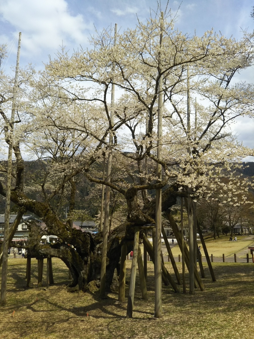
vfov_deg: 60.0
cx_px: 127
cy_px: 170
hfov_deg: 46.8
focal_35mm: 30
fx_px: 294
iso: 25
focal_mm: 4
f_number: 2.2
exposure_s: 1/1299
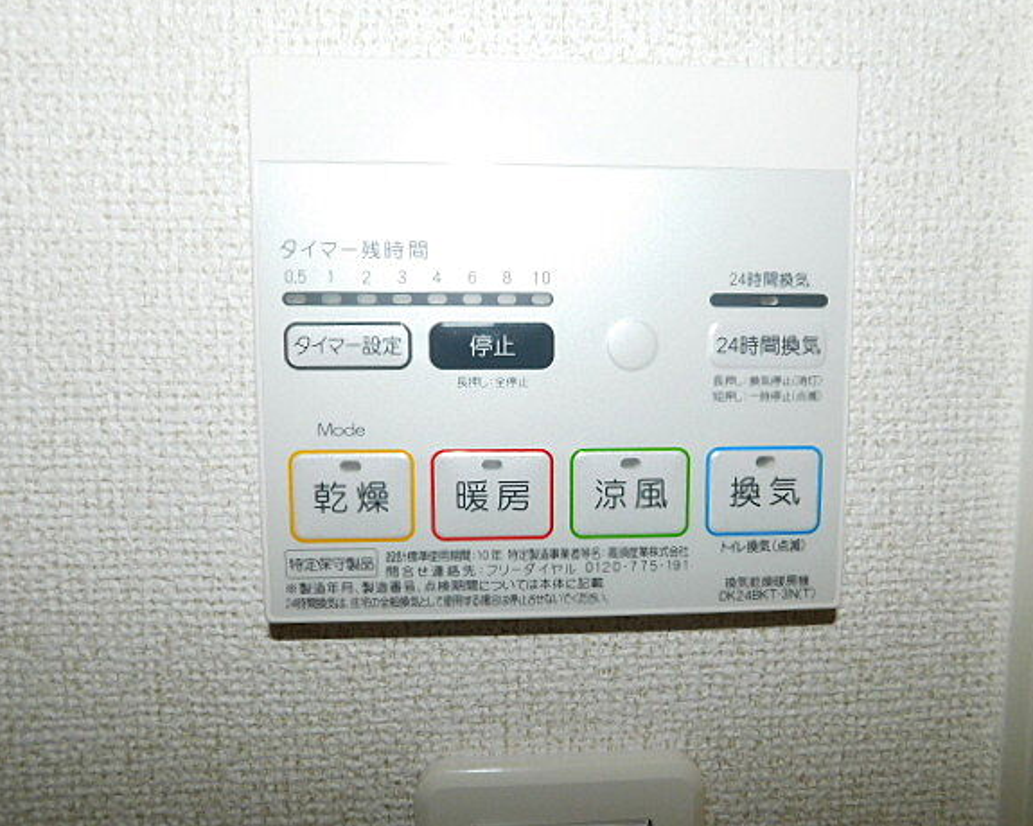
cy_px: 426
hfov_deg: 68.1
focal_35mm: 25
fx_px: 764
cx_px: 528
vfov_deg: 56.8
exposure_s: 1/30
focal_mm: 4
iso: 180
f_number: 3
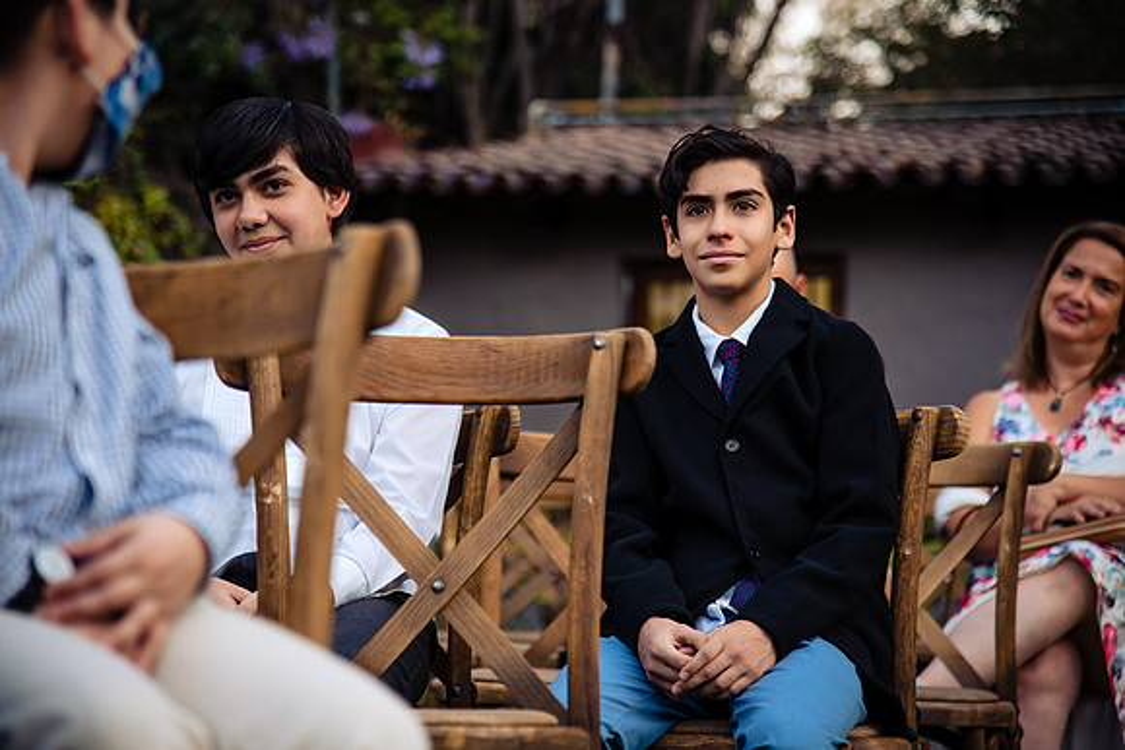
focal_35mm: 105
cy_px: 375
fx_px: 3282
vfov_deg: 13.0
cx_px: 562
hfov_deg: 19.5
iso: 800
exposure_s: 1/250
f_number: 4.5
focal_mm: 105
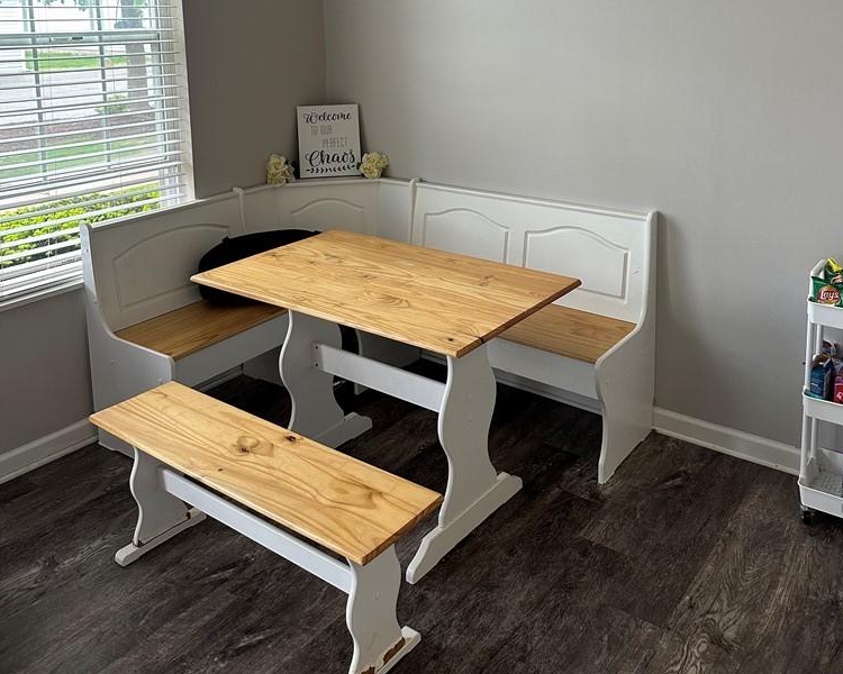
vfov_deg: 43.4
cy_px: 124
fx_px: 798
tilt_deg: -8.4
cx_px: 426
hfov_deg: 55.7
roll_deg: +0.2
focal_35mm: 32
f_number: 1.78
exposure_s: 1/120
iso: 200
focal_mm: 6.86
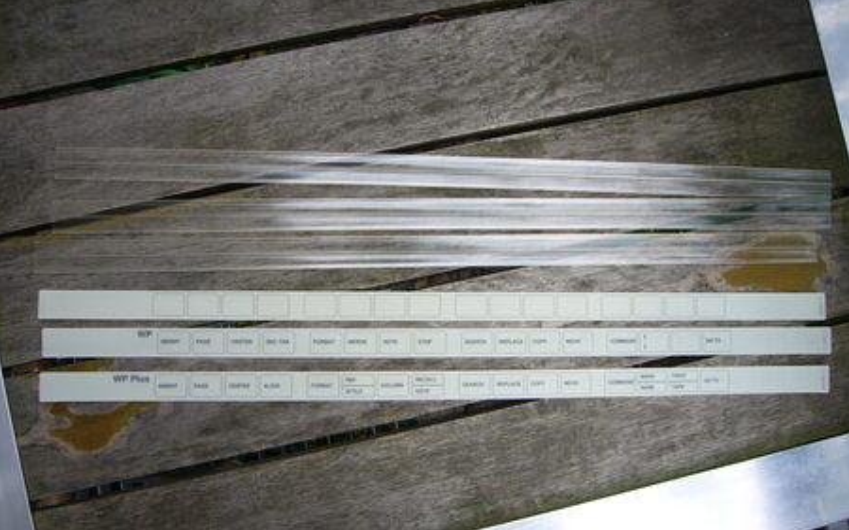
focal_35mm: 30
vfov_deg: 41.8
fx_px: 694
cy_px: 282
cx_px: 424
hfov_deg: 62.9
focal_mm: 4.6
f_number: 2.8
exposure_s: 1/250
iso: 80
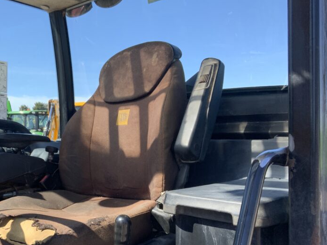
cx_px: 105
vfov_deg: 33.3
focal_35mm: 43
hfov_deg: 43.2
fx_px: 406
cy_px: 165
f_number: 1.8
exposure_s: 1/519
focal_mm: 3
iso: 16
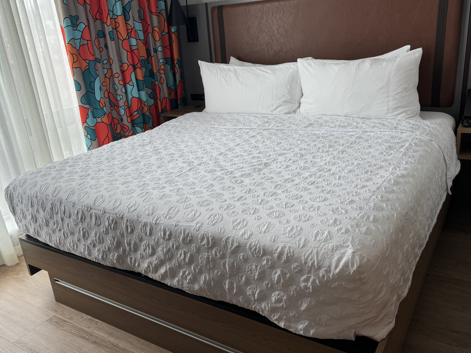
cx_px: 223
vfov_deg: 46.8
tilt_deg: -20.3
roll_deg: +4.8
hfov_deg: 59.9
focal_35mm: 30
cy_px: 172
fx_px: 408
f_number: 1.78
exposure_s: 1/120
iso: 80
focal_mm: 6.76
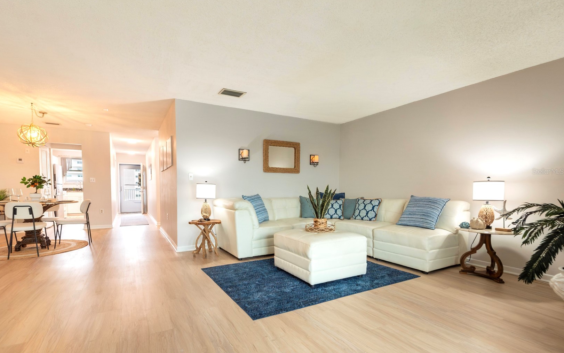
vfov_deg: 71.2
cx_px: 270
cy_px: 171
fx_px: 246
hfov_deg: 97.8
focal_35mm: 16
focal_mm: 10
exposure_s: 1/20
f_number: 11
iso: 100
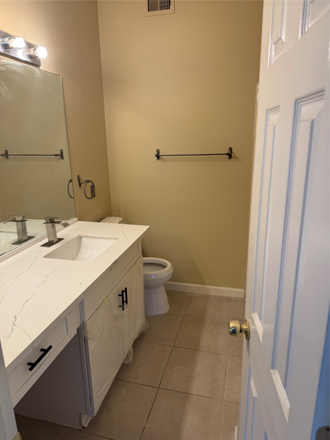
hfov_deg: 56.8
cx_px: 165
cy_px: 220
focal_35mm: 24
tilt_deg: -14.4
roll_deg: +2.2
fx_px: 305
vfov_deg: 71.6
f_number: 1.78
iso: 80
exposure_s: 1/120
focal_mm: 6.76
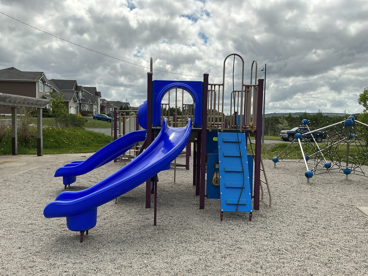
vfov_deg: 48.2
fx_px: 308
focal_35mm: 29
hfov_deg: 61.7
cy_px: 138
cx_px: 184
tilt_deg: -2.3
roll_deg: -0.7
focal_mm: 3
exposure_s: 1/2538
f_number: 1.8
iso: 25
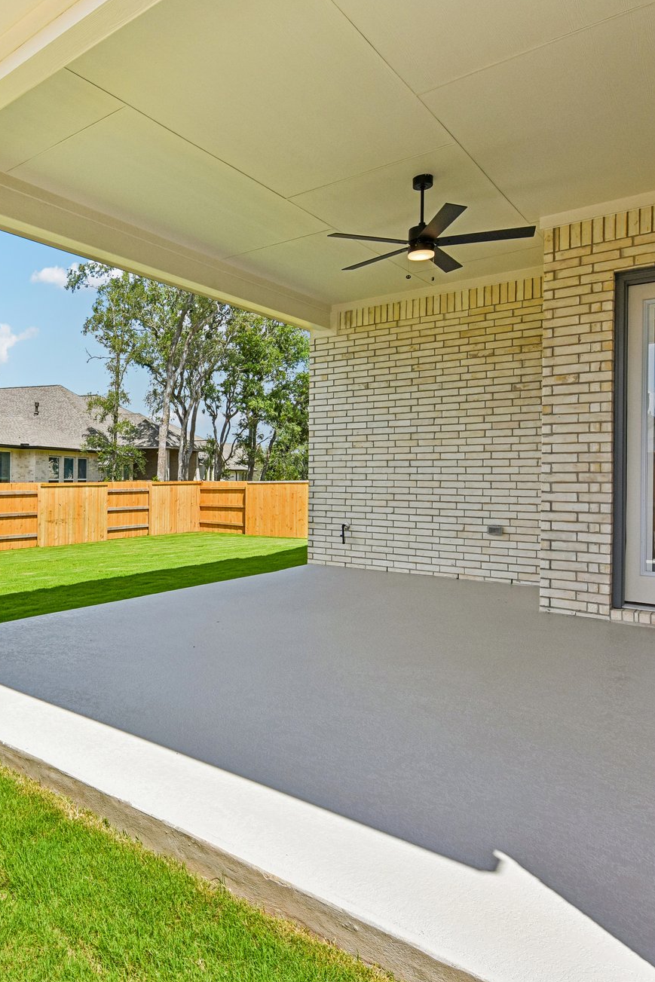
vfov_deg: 78.6
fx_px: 600
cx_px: 134
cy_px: 474
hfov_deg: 53.6
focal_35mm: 22
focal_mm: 14
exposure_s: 1/400
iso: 100
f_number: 8
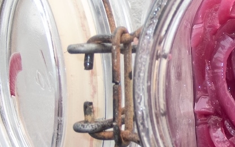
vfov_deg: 8.6
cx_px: 258
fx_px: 980
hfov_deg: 13.4
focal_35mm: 153
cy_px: 100
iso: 100
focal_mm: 9.01
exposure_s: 1/100
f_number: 4.5
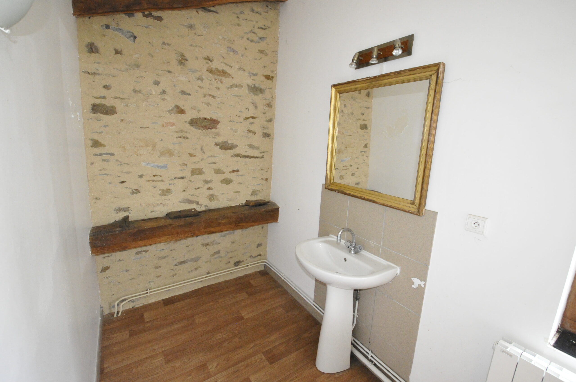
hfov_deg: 100.5
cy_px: 191
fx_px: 240
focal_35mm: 15
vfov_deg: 77.2
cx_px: 288
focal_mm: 10
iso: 3200
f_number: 6.3
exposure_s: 1/60
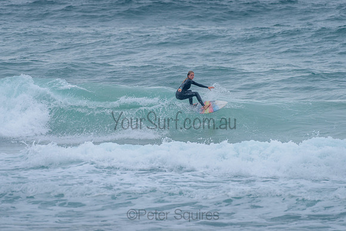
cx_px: 173
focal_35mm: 613
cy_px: 90
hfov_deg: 3.4
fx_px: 5891
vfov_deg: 2.2
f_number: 5.6
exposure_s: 1/1250
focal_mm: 500
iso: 560
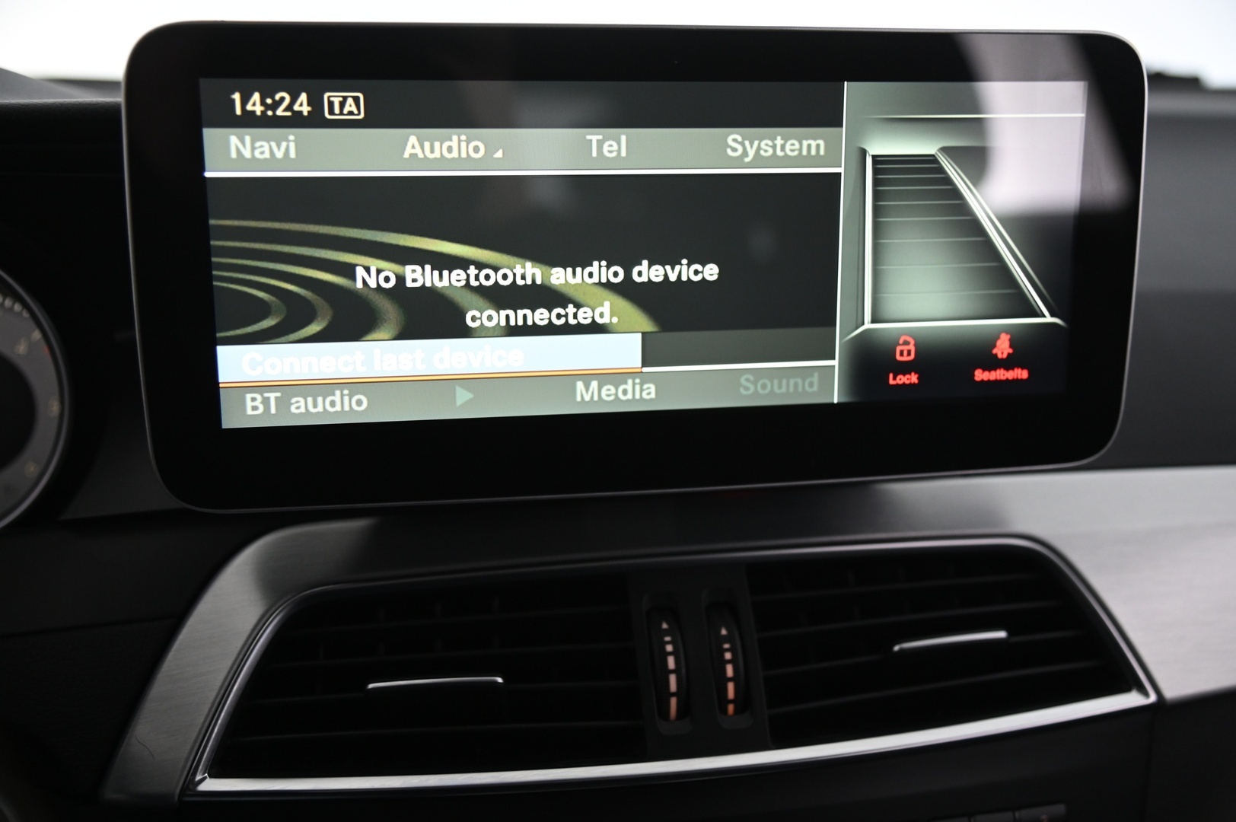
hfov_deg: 44.5
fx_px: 1509
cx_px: 618
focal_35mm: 44
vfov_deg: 30.5
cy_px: 411
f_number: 4
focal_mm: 44
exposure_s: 1/50
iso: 2000
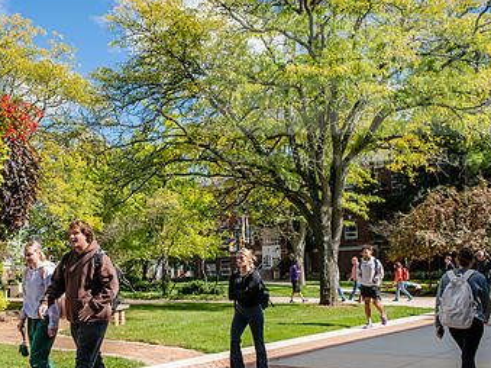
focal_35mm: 51
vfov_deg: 28.5
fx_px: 723
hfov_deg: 37.0
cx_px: 156
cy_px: 189
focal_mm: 31
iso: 125
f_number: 4.5
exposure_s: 1/500
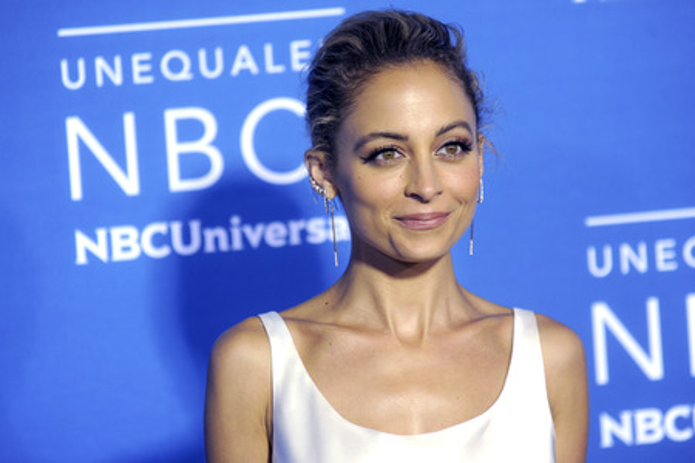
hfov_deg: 10.3
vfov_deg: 6.9
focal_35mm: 200
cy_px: 232
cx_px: 348
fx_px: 3861
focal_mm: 200
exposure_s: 1/640
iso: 800
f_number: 4.5
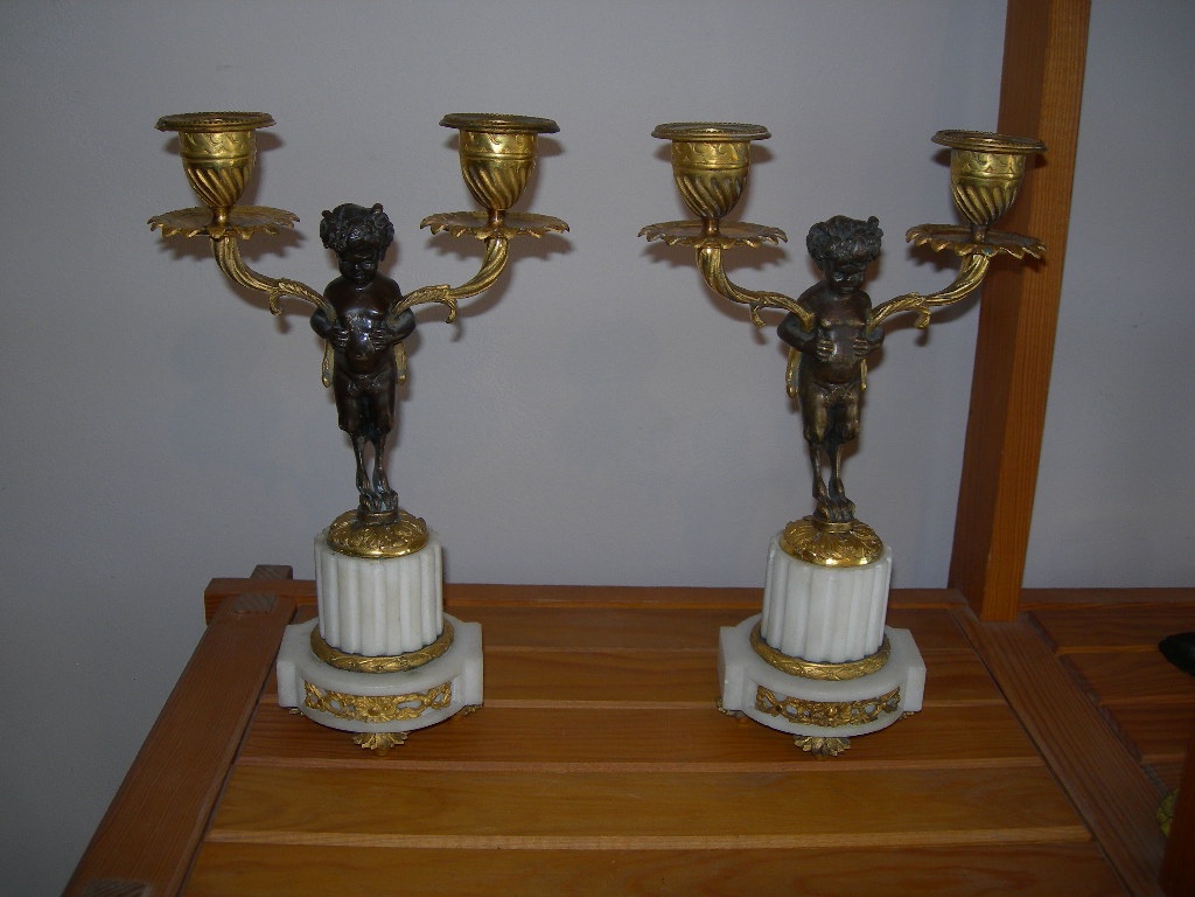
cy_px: 448
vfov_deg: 37.7
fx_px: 1312
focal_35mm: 38
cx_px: 598
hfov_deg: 49.0
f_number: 2.8
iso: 50
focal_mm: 7.8
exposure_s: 1/60.1
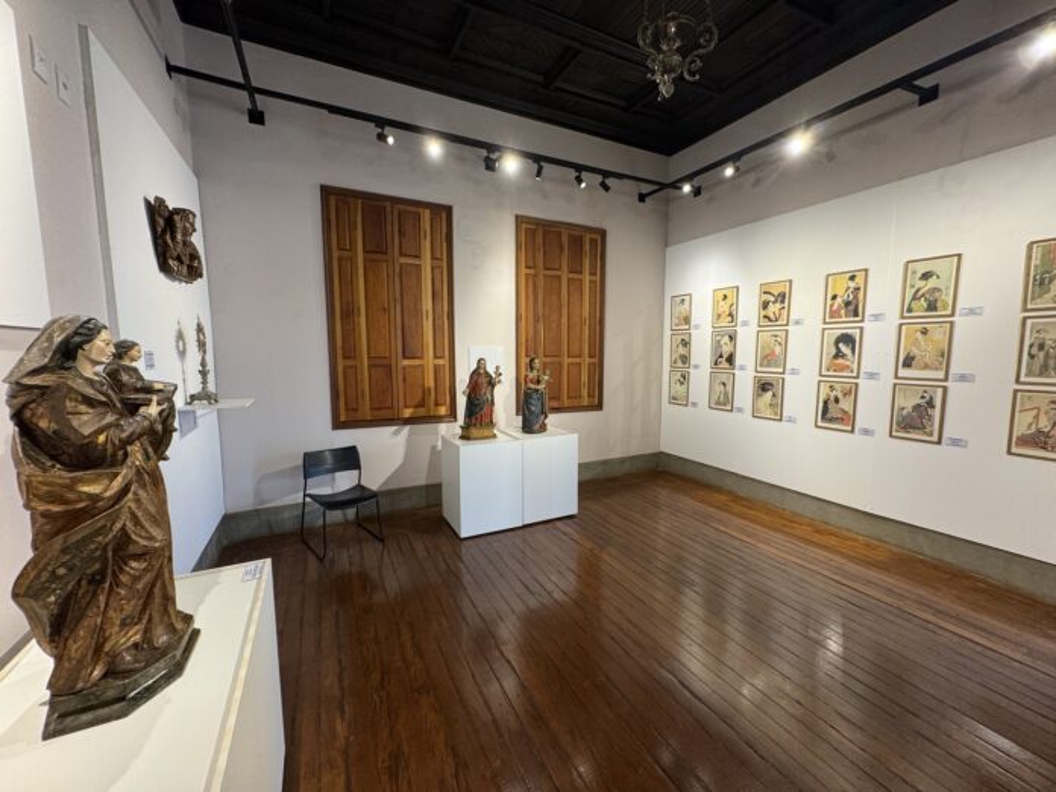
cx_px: 528
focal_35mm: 14
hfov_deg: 102.1
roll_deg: +0.2
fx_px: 427
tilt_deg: -8.4
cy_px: 396
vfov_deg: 85.7
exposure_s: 1/99
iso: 160
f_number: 2.2
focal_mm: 2.22
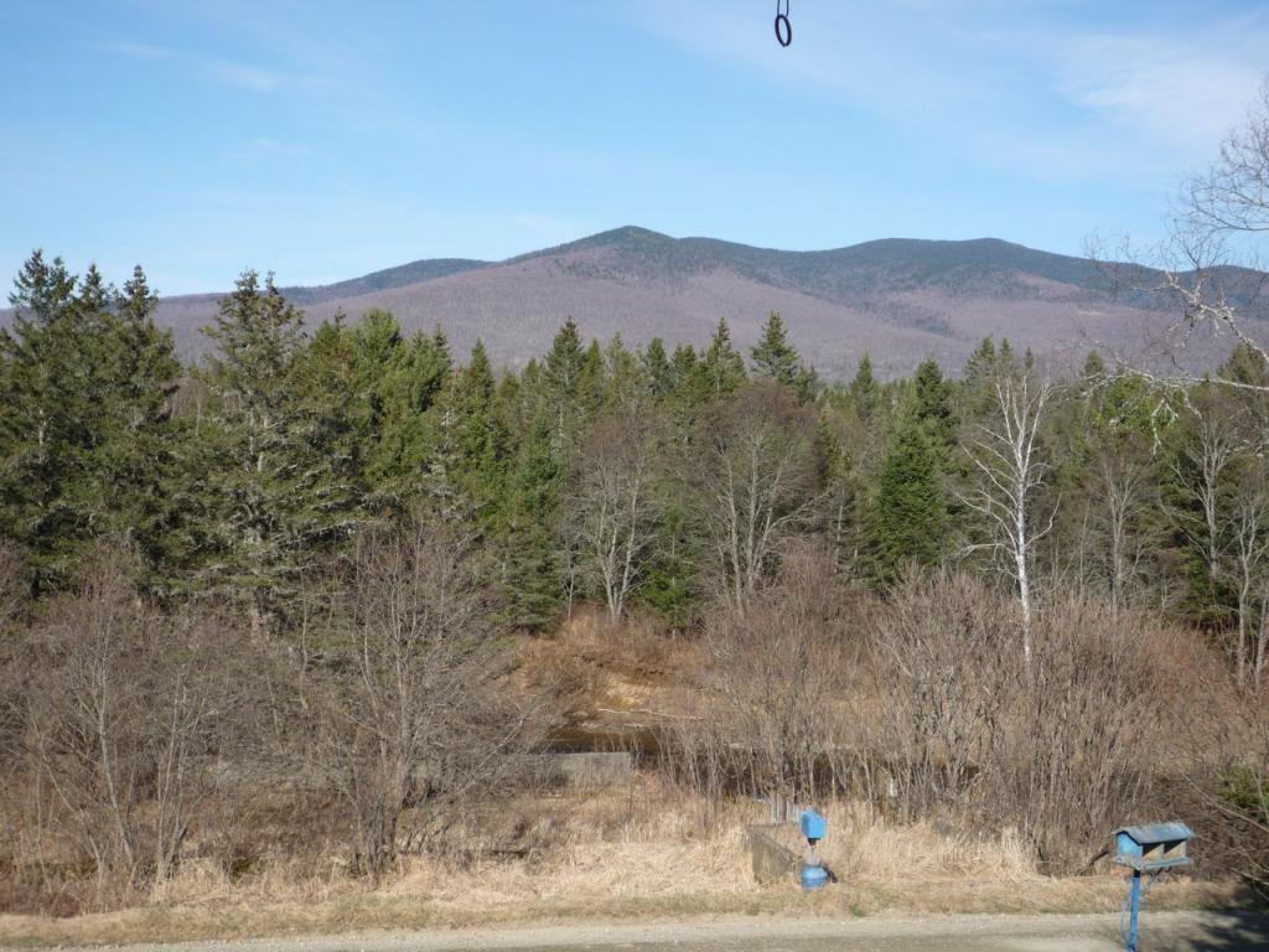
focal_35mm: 50
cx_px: 634
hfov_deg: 38.2
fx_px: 1833
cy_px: 476
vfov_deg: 29.1
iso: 100
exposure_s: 1/640
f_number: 4.3
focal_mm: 8.8
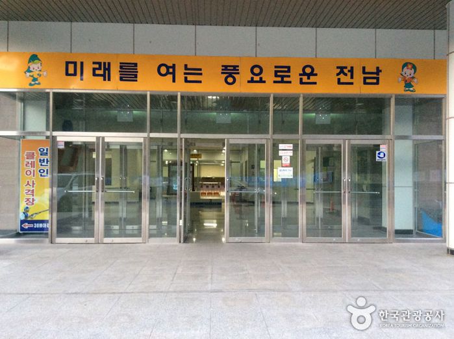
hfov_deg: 55.4
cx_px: 227
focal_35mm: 33
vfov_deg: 42.8
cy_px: 170
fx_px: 432
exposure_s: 1/24
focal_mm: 3.3
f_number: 2.4
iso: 125
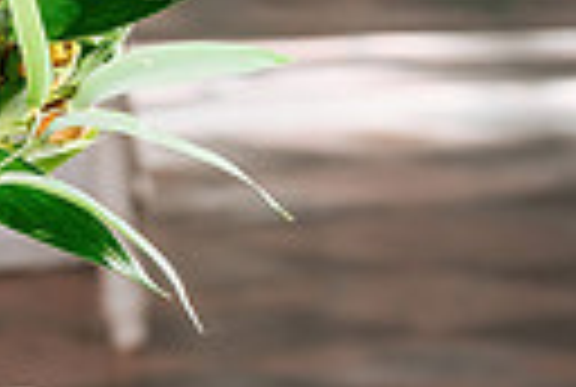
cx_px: -400
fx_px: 5773
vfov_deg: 3.8
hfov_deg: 5.6
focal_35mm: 360
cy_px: -37
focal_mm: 50
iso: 200
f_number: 8
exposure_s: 1/125
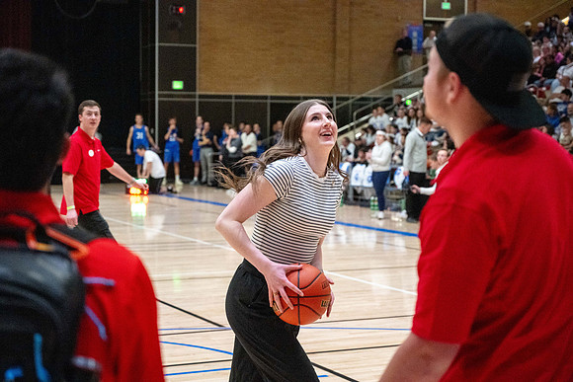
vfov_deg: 19.5
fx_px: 1114
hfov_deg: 28.8
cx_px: 286
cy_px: 191
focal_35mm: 70
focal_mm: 70
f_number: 4
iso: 8000
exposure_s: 1/500
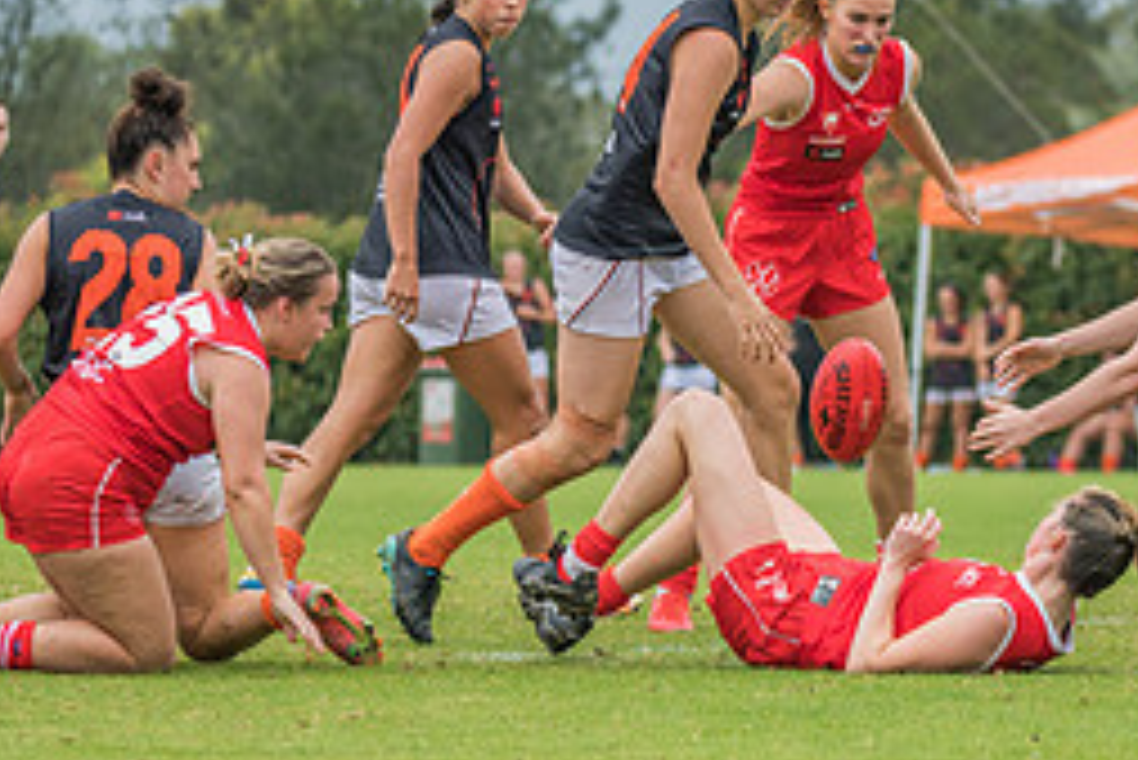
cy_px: 340
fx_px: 12335
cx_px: 747
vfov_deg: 3.5
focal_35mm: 390
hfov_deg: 5.3
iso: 500
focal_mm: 170
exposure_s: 1/1250
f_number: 5.6
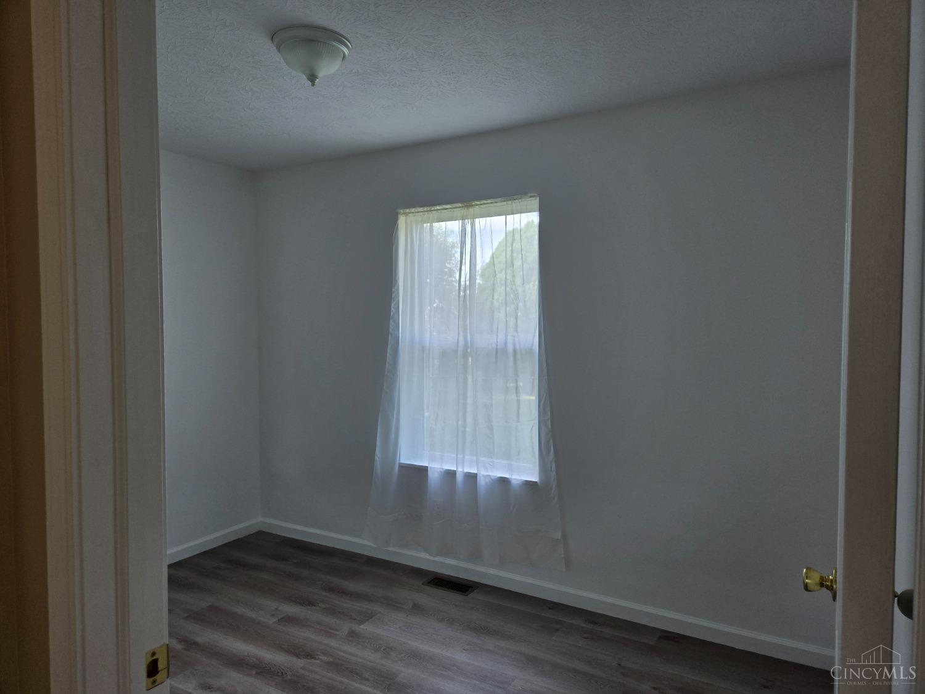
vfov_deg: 58.9
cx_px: 462
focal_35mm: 23
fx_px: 615
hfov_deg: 73.9
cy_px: 347
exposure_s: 1/180
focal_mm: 5.4
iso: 80
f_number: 1.8
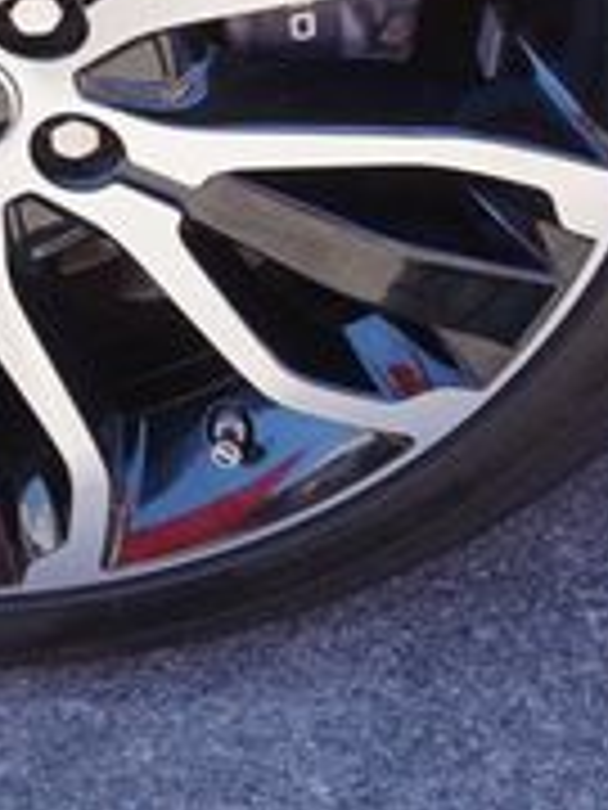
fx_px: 1920
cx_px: -189
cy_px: -122
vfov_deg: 22.3
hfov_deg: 16.9
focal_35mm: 82
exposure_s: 1/80
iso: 100
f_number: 5
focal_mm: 16
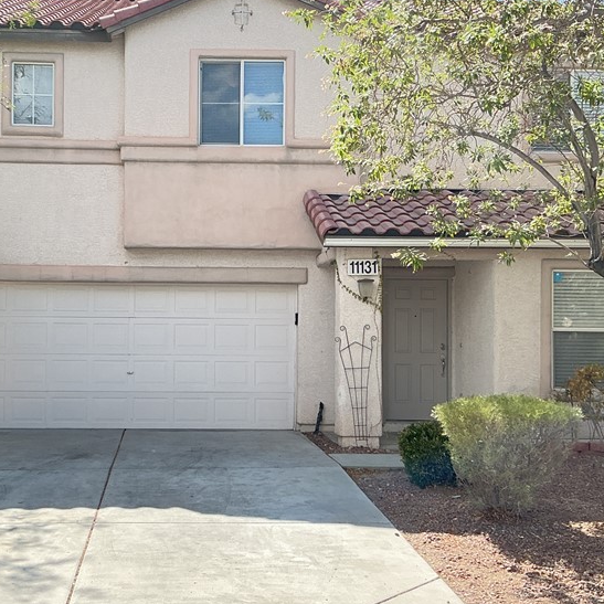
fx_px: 948
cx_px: 189
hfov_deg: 34.9
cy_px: 308
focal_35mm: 48
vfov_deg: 35.4
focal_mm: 3
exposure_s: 1/586
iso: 25
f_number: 1.8
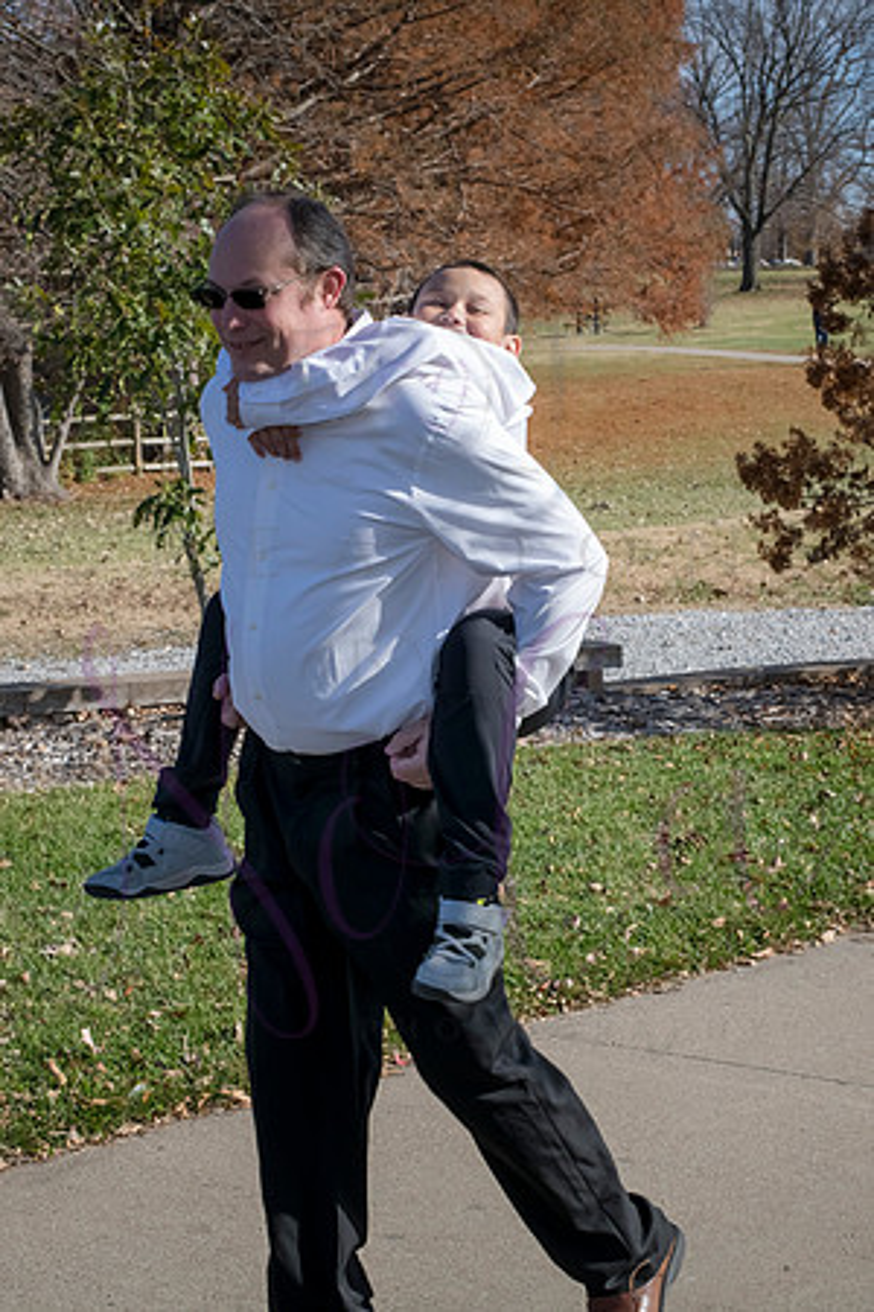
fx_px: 2731
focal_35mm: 75
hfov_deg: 18.2
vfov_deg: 27.0
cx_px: 437
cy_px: 656
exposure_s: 1/400
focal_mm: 50
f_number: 13
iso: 400
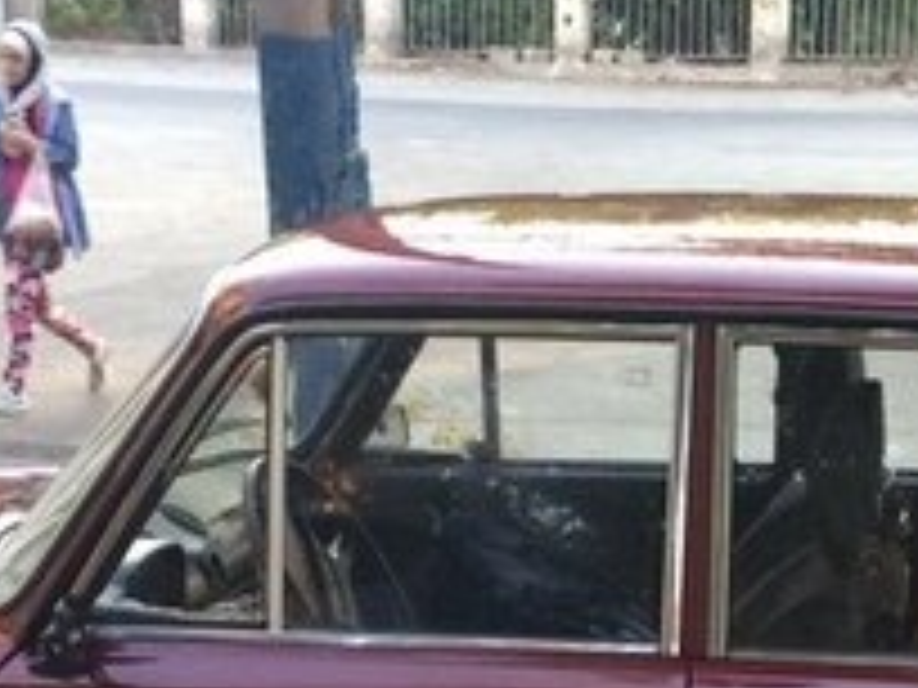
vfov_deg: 14.6
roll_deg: -0.9
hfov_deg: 20.6
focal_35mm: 94
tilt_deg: -23.1
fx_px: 2493
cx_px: 742
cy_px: 1054
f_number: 2.2
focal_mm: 4.15
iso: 50
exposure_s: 1/33
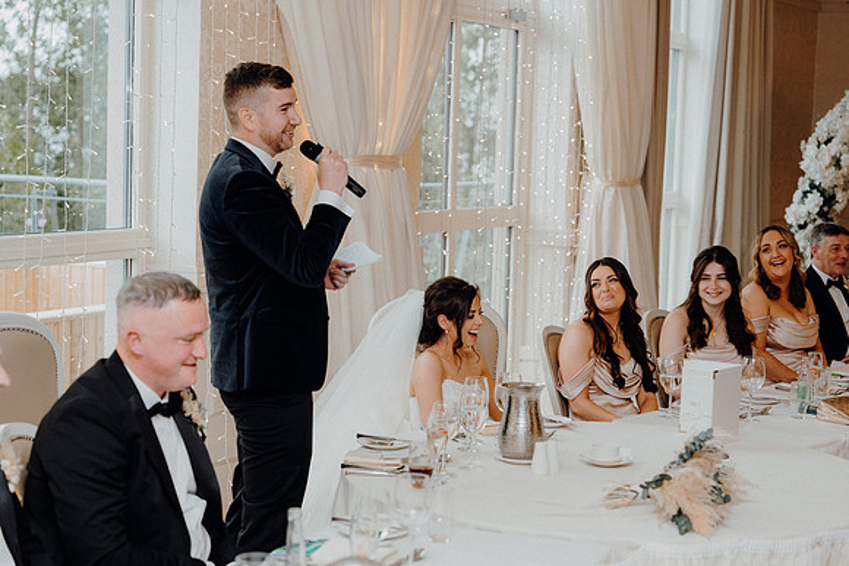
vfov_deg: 19.5
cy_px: 283
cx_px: 424
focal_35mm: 70
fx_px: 1651
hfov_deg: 28.8
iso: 640
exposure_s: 1/160
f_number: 3.5
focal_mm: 70
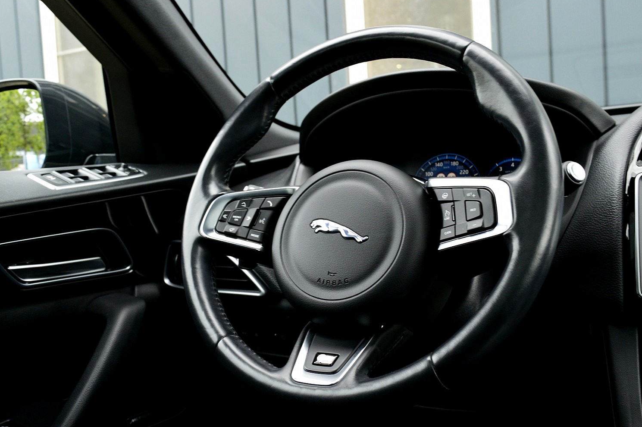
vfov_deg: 36.8
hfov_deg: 53.2
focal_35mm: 36
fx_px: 641
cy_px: 214
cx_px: 322
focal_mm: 22
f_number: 6.3
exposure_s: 1/60
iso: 800
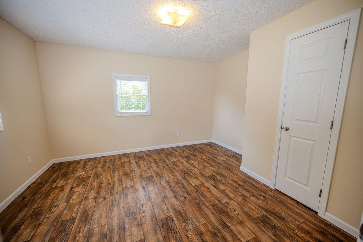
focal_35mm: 14
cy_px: 121
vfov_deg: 79.8
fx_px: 145
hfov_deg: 102.8
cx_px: 182
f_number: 4
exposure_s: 1/200
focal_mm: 14
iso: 1000
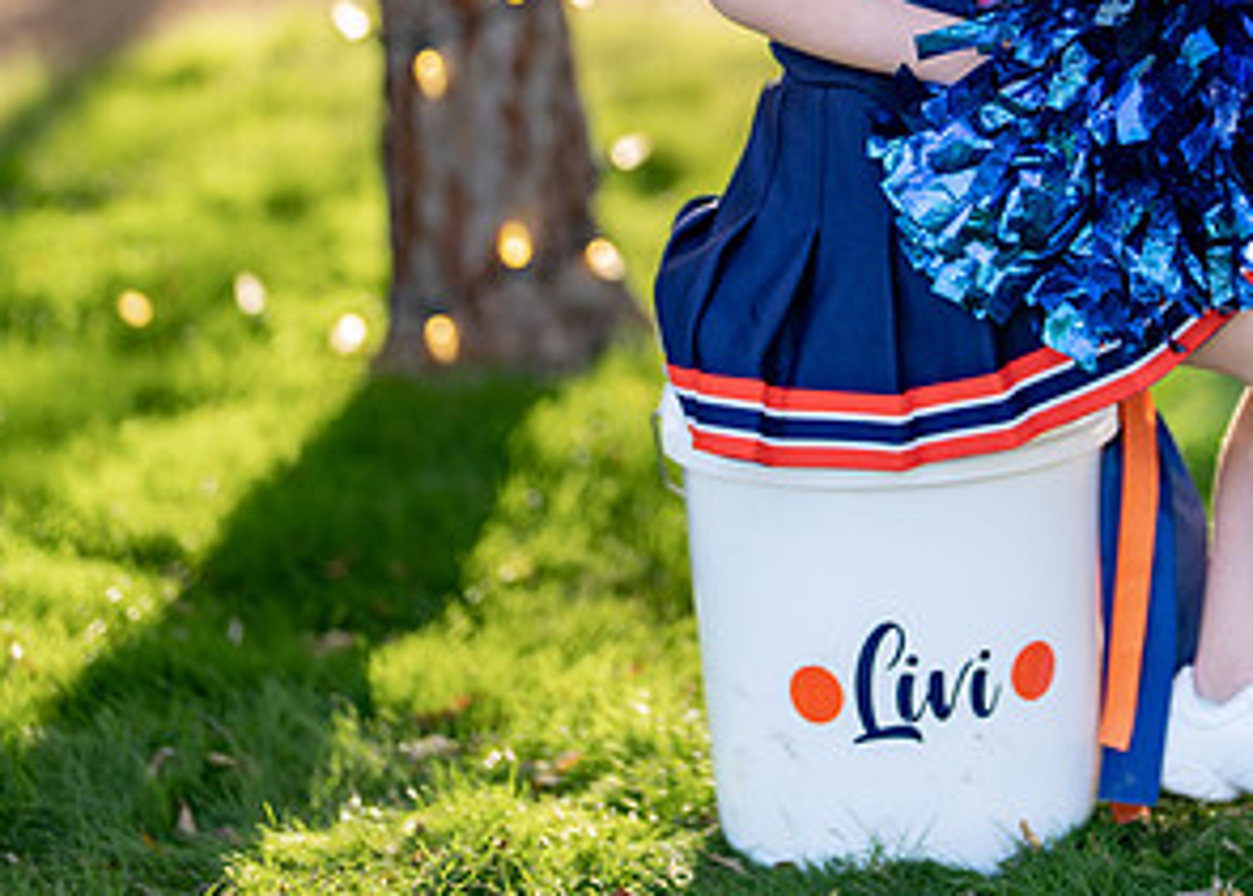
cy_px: 39
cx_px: 913
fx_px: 3987
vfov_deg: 12.7
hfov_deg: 17.8
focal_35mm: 112
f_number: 1.2
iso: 100
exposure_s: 1/640
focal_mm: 50
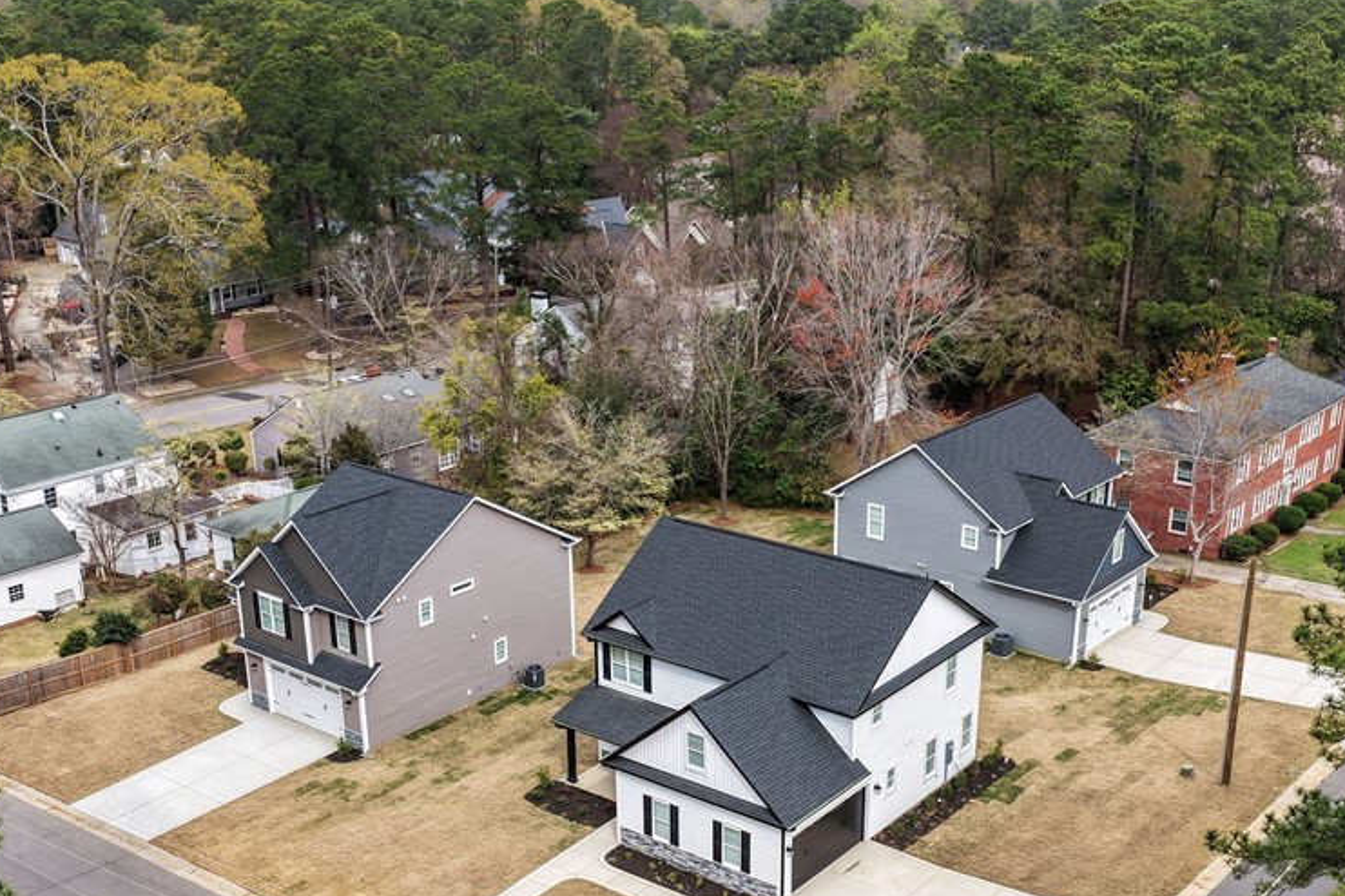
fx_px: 1531
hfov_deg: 47.4
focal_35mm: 41
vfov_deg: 32.2
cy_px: 630
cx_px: 698
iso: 125
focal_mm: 14.45
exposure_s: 1/500
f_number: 2.8
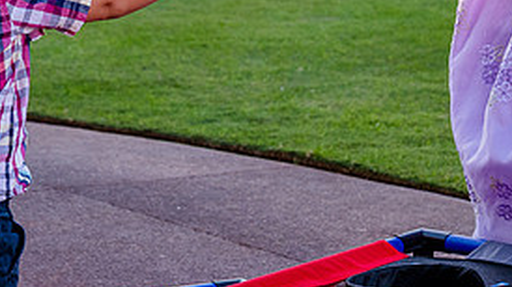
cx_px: 212
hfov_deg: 12.9
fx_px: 2267
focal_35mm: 167
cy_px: -30
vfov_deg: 7.2
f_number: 5
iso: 1000
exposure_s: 1/400
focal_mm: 48
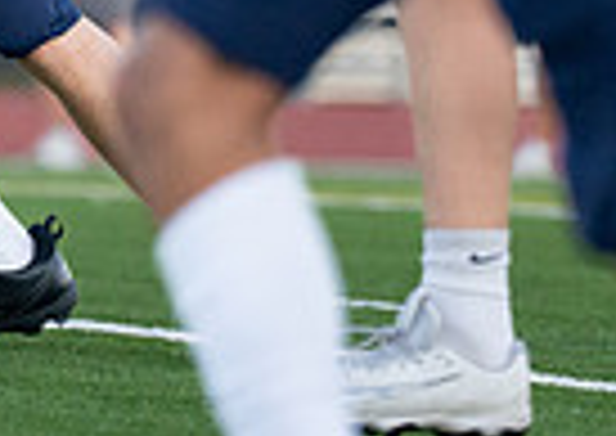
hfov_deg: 2.2
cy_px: -389
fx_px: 15926
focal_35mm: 913
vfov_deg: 1.6
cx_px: -205
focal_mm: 167
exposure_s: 1/2500
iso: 1000
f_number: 2.8
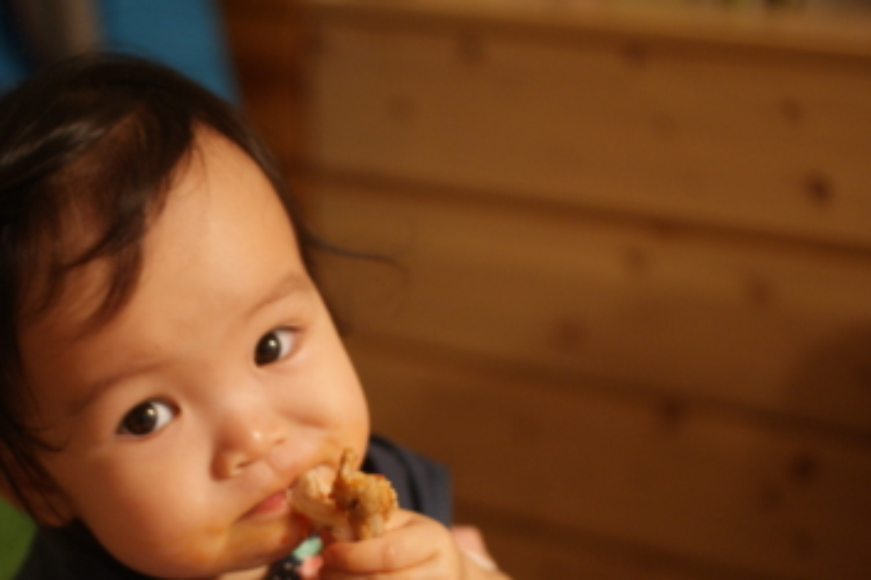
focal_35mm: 67
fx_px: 1620
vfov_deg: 20.2
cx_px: 238
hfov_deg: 29.7
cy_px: 421
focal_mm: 30
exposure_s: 1/15
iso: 400
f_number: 2
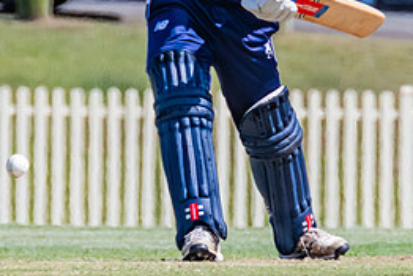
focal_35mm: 2192
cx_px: 291
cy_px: -45
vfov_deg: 0.6
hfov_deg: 0.9
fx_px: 25160
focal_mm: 600
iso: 800
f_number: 10
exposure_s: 1/2000
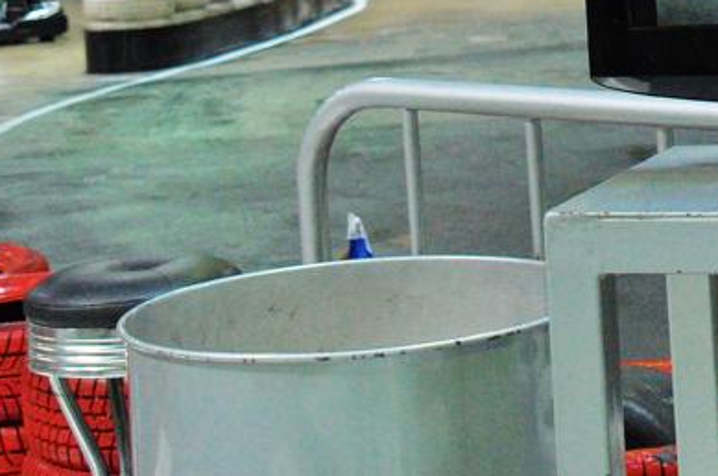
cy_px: -196
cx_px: 631
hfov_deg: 18.1
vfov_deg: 11.8
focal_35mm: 111
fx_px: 2220
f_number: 4
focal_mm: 25
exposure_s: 1/125
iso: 3200
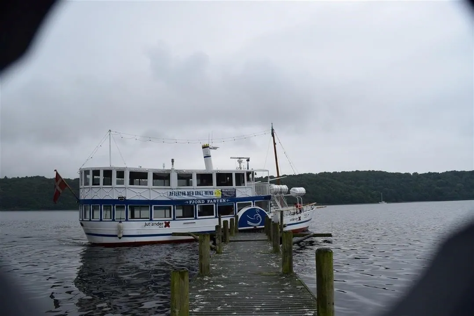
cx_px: 237
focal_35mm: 27
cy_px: 158
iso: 220
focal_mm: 18
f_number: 8
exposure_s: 1/250
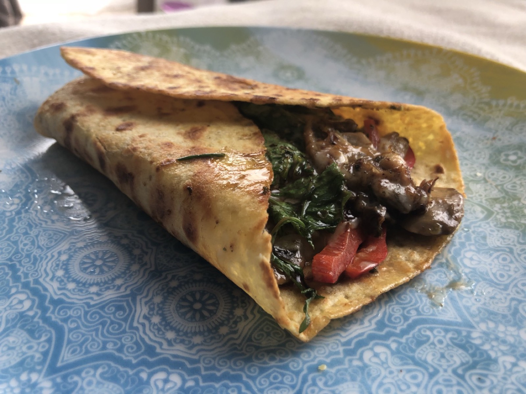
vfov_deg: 49.7
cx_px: 263
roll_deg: -1.1
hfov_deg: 63.4
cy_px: 197
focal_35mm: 28
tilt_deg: -33.0
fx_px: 425
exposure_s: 1/120
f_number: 1.8
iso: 50
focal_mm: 3.99
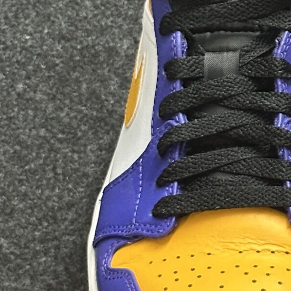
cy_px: 109
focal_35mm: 181
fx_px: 1721
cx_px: 355
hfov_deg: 9.5
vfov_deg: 9.7
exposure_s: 1/30
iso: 500
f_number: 1.78
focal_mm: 6.86
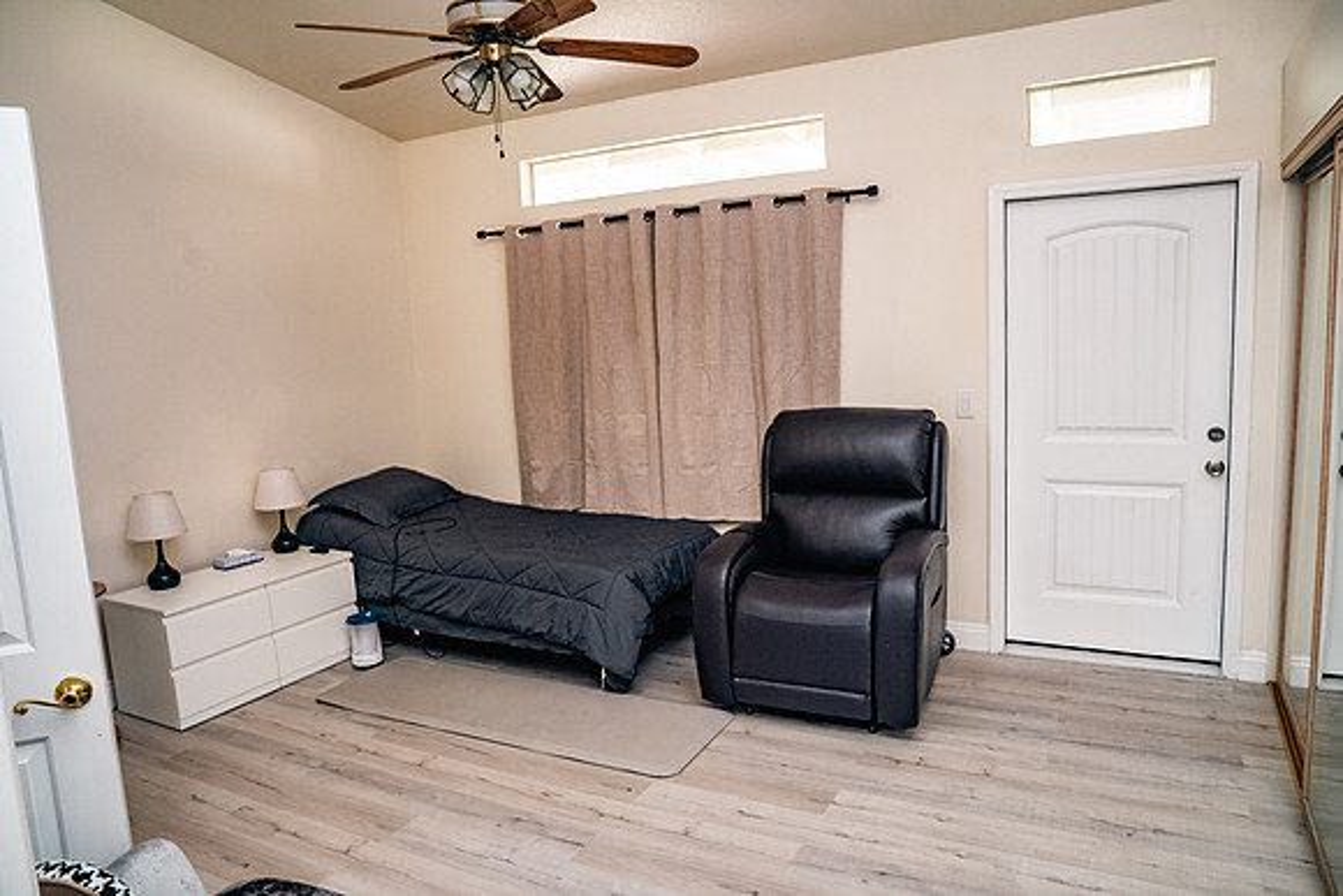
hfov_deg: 73.7
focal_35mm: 24
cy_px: 448
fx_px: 896
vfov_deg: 53.2
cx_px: 672
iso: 1000
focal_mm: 24
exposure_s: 1/100
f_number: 5.6
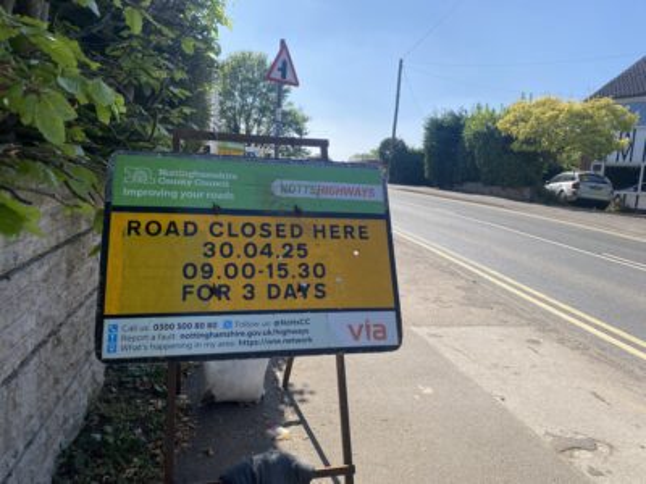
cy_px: 242
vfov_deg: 53.1
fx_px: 485
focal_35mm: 26
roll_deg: -5.1
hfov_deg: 67.3
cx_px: 323
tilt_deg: -8.7
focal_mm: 4.25
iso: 32
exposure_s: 1/2358
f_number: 1.8
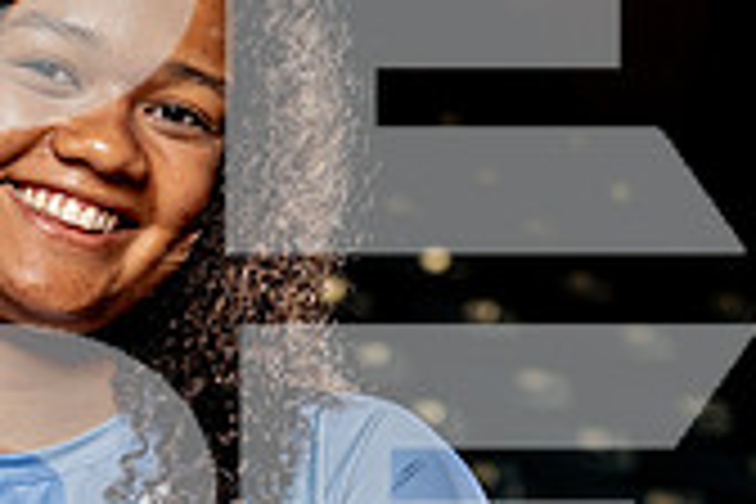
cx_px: -387
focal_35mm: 214
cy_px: 565
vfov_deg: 6.4
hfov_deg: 9.3
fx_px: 4494
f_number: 5
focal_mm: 62
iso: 400
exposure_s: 1/250
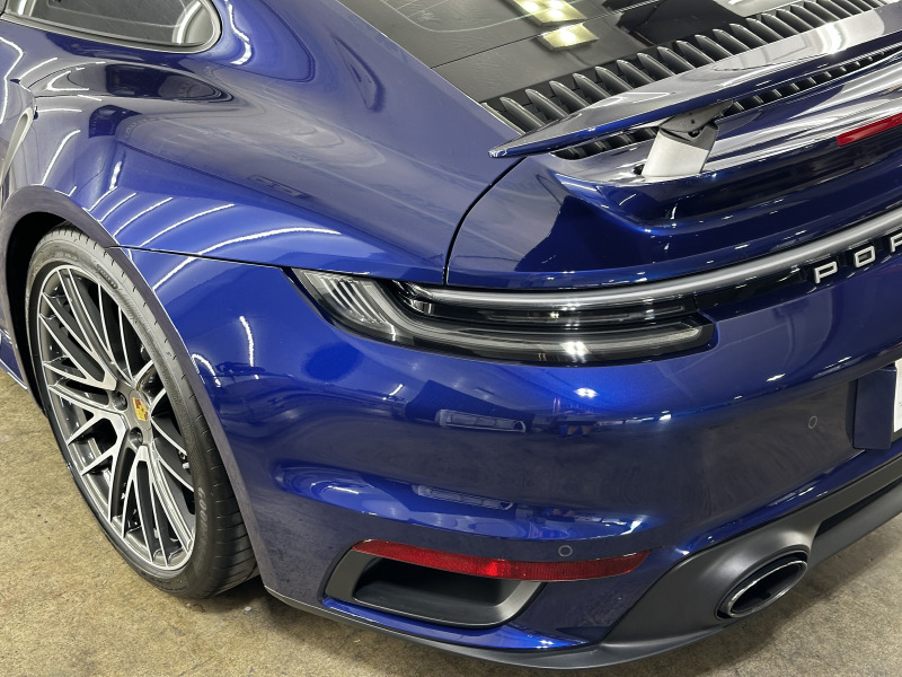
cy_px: 338
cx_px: 451
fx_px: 1251
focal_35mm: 48
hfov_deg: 39.7
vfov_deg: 30.3
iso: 160
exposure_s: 1/60
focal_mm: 6.86
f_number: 1.78
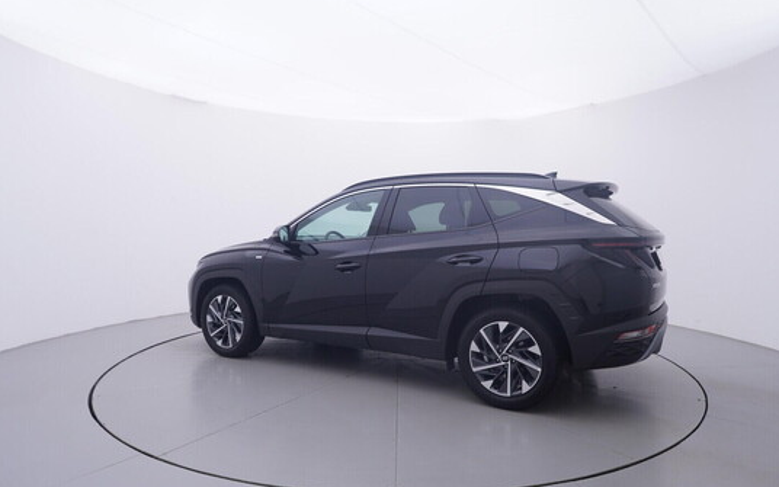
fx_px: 499
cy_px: 257
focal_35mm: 24
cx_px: 396
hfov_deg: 75.9
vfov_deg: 52.0
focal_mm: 15
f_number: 5
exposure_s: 1/80
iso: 200
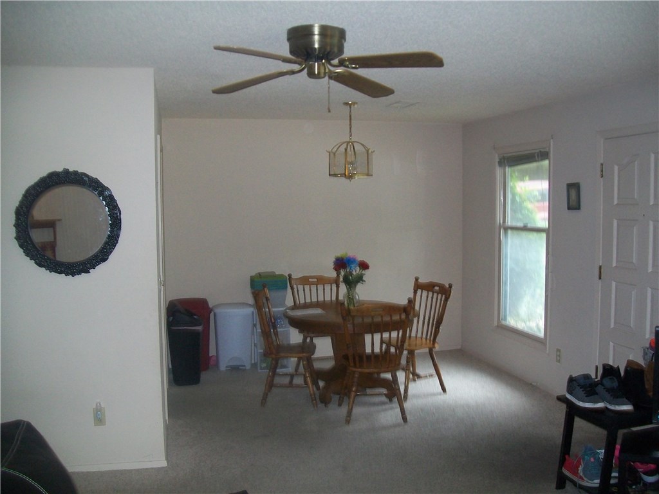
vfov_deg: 41.8
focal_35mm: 34
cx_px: 330
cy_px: 247
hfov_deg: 54.0
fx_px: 647
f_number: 2.7
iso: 160
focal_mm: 6.1
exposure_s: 1/60
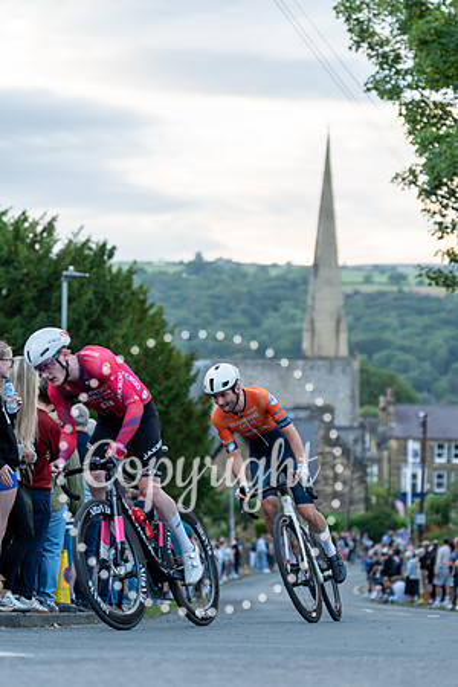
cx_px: 229
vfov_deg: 19.6
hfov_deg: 13.2
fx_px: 1985
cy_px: 344
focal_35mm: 104
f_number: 3.2
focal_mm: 104
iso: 800
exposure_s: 1/640
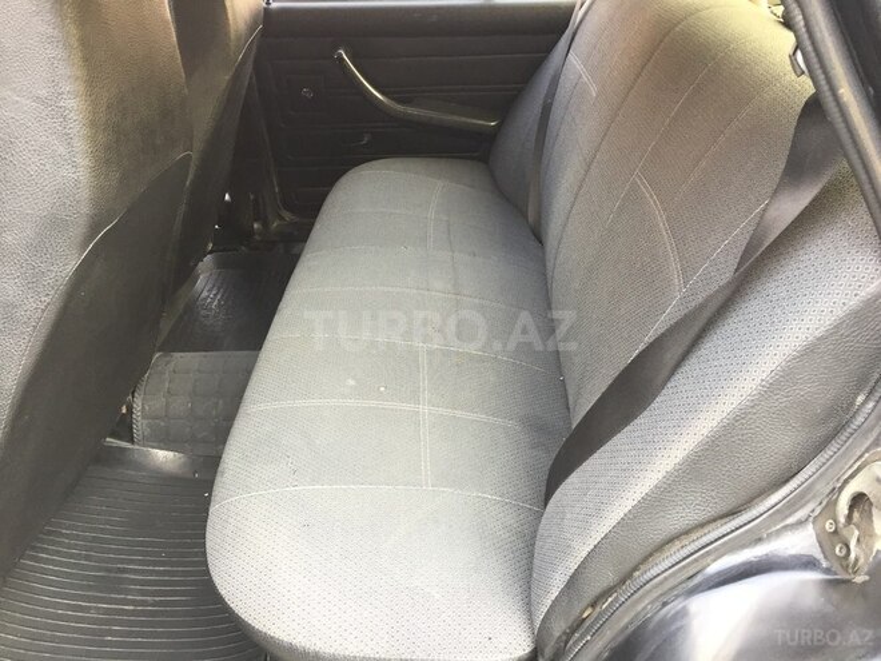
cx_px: 440
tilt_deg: -34.7
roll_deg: +1.6
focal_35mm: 29
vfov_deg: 48.2
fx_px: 738
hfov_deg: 61.7
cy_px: 330
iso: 50
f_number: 2.2
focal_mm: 4.15
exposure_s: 1/33
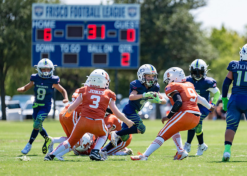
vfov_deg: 4.5
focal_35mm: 322
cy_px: 94
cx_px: 178
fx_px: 2260
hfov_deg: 6.3
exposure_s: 1/1250
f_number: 3.2
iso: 100
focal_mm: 200
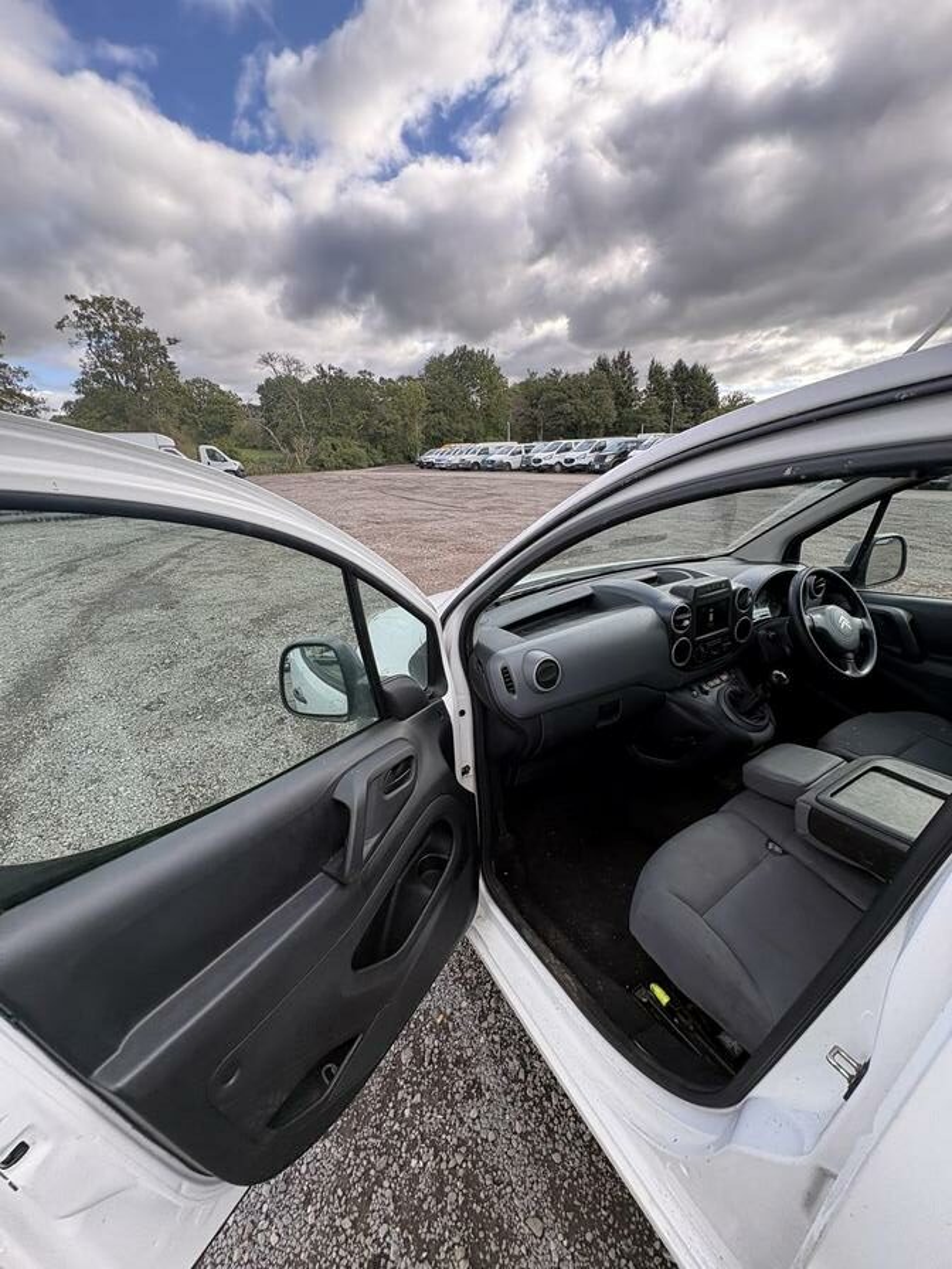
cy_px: 634
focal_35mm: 14
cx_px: 476
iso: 40
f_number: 2.2
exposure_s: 1/235
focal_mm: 2.22
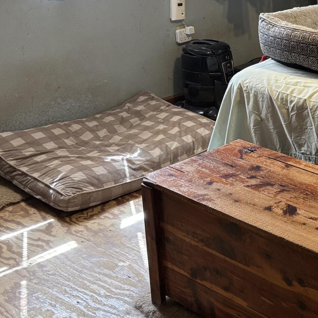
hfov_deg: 21.7
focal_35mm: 74
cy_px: 30
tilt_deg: -13.3
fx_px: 769
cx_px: 378
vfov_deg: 22.8
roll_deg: +0.1
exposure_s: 1/60
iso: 160
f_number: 1.6
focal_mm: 5.96
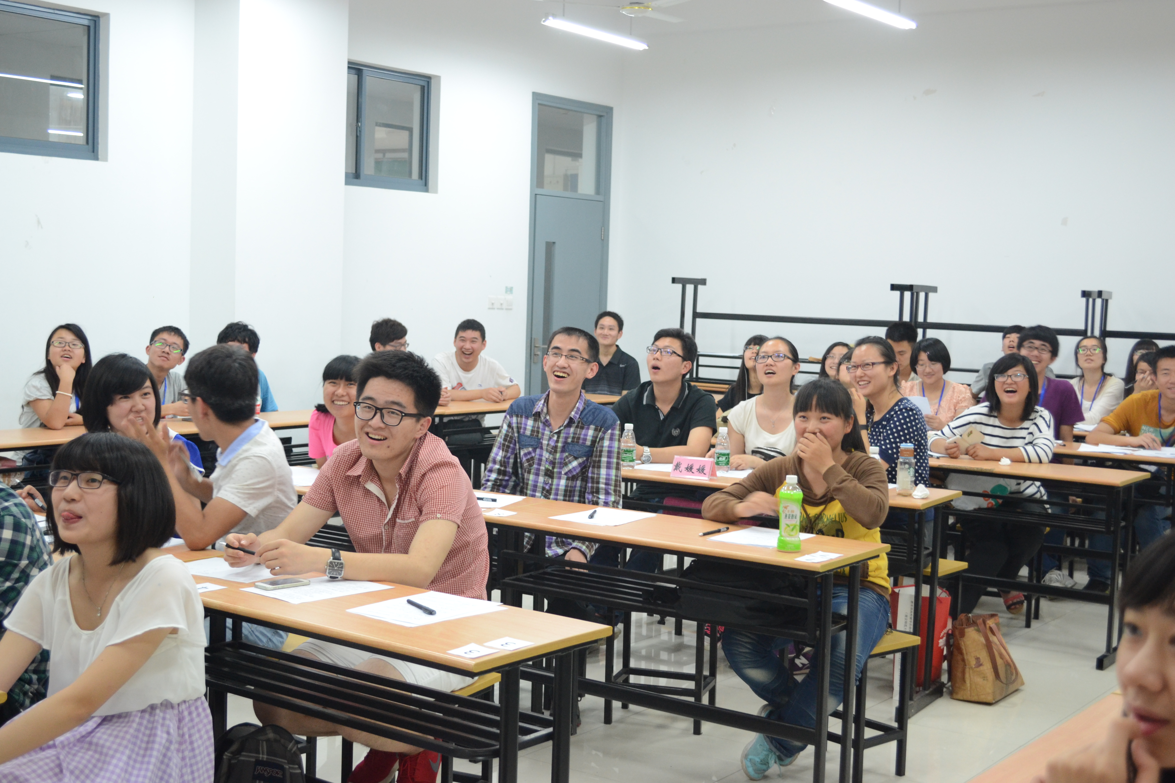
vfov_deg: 28.1
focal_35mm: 48
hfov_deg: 41.1
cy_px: 392
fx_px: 1567
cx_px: 588
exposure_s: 1/30
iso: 800
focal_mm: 32
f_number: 4.8
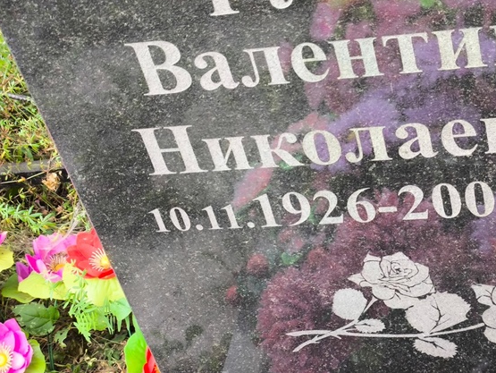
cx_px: 330
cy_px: 182
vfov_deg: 20.5
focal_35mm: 72
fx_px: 1032
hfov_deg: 26.9
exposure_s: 1/60
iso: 100
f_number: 1.7
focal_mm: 4.71
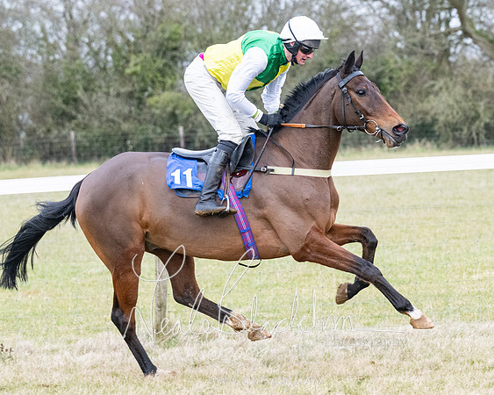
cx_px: 379
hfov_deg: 7.4
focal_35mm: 259
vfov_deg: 6.0
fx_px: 3792
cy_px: 223
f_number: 4
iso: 1600
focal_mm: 120
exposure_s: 1/800
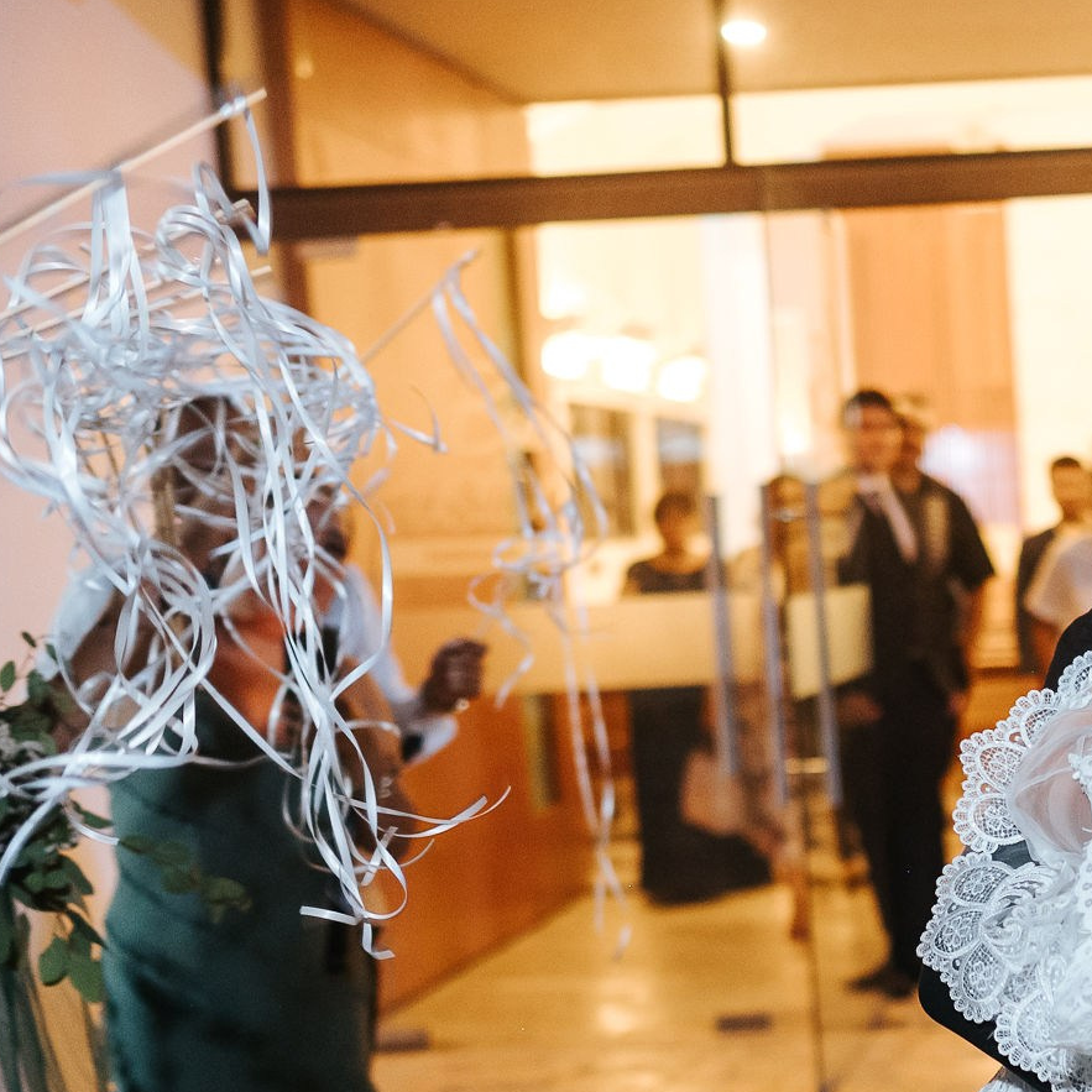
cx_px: 1210
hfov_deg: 20.8
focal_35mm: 79
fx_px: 2820
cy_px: 838
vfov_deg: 21.7
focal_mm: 35
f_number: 1.8
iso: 2000
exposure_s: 1/160
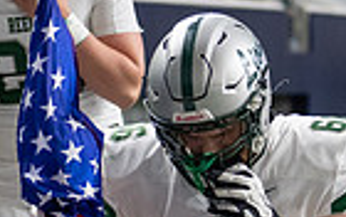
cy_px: 338
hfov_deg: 5.6
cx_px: 287
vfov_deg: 3.5
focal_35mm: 374
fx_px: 3532
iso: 800
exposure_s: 1/400
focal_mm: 50
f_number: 2
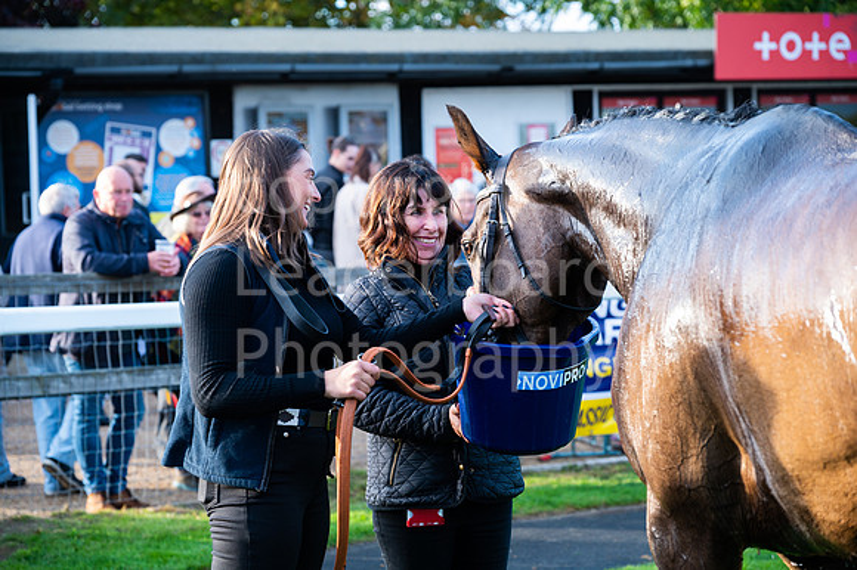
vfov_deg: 15.9
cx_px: 428
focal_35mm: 86
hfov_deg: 23.7
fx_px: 2046
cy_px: 285
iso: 500
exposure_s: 1/320
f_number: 4.5
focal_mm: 86
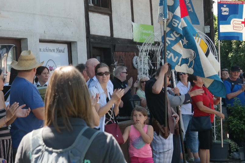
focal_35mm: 106
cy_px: 53
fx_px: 721
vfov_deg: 12.9
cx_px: 24
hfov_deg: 18.9
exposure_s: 1/200
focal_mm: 35
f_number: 5.6
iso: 200
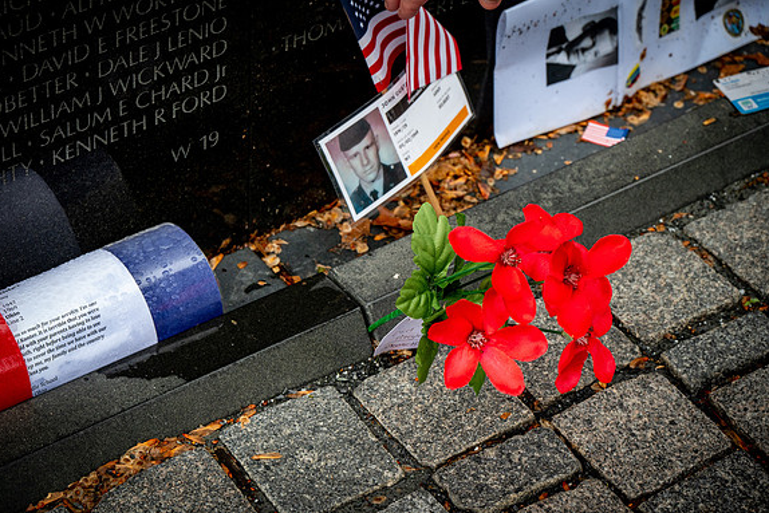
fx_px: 2372
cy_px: 256
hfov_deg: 18.4
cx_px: 382
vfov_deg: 12.3
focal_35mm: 111
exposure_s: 1/640
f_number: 8
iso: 1400
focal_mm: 110
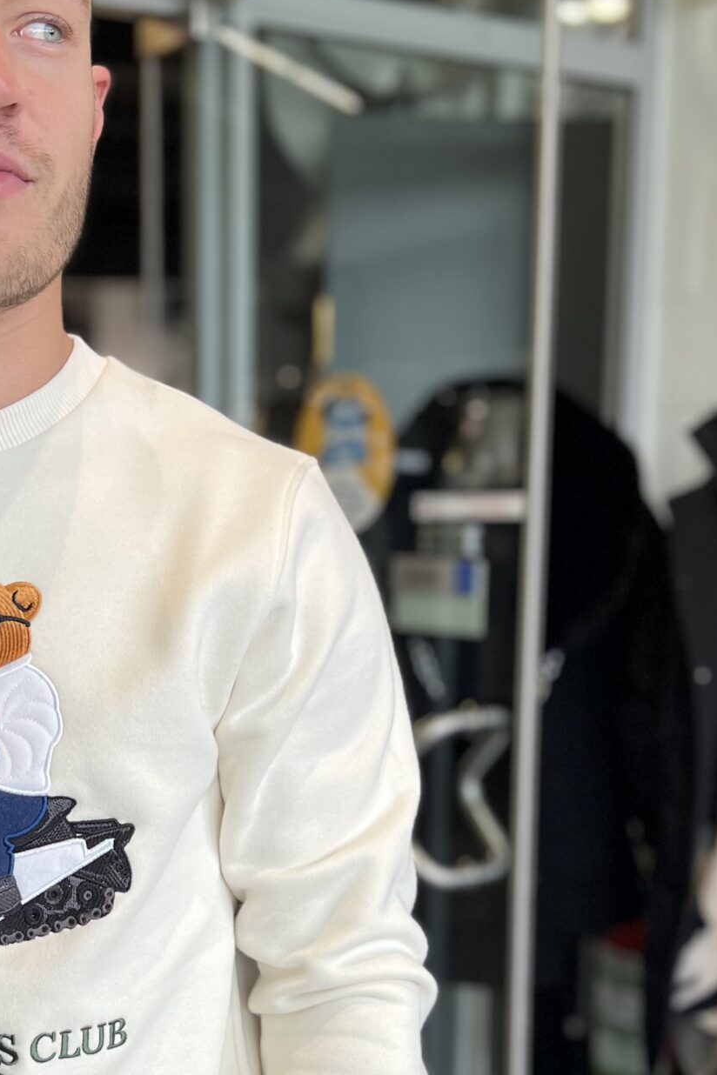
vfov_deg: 35.0
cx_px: 178
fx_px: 1673
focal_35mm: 56
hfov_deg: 23.9
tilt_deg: -8.8
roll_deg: -0.4
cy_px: 783
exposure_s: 1/223
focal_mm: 5.7
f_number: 1.5
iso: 40
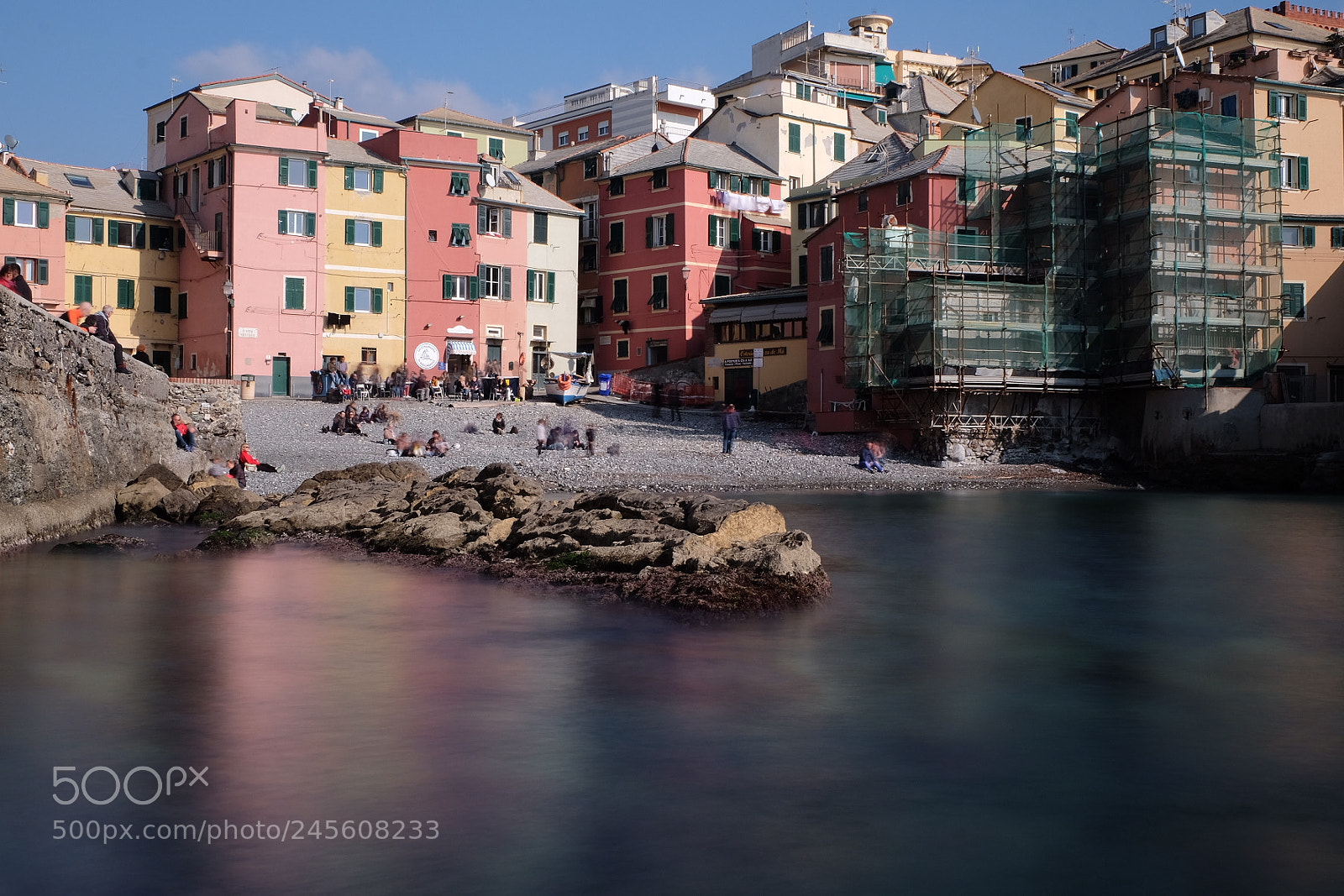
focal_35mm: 42
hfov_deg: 46.4
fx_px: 1568
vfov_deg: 31.9
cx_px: 672
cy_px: 448
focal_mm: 28.2
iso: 200
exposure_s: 10
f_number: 18
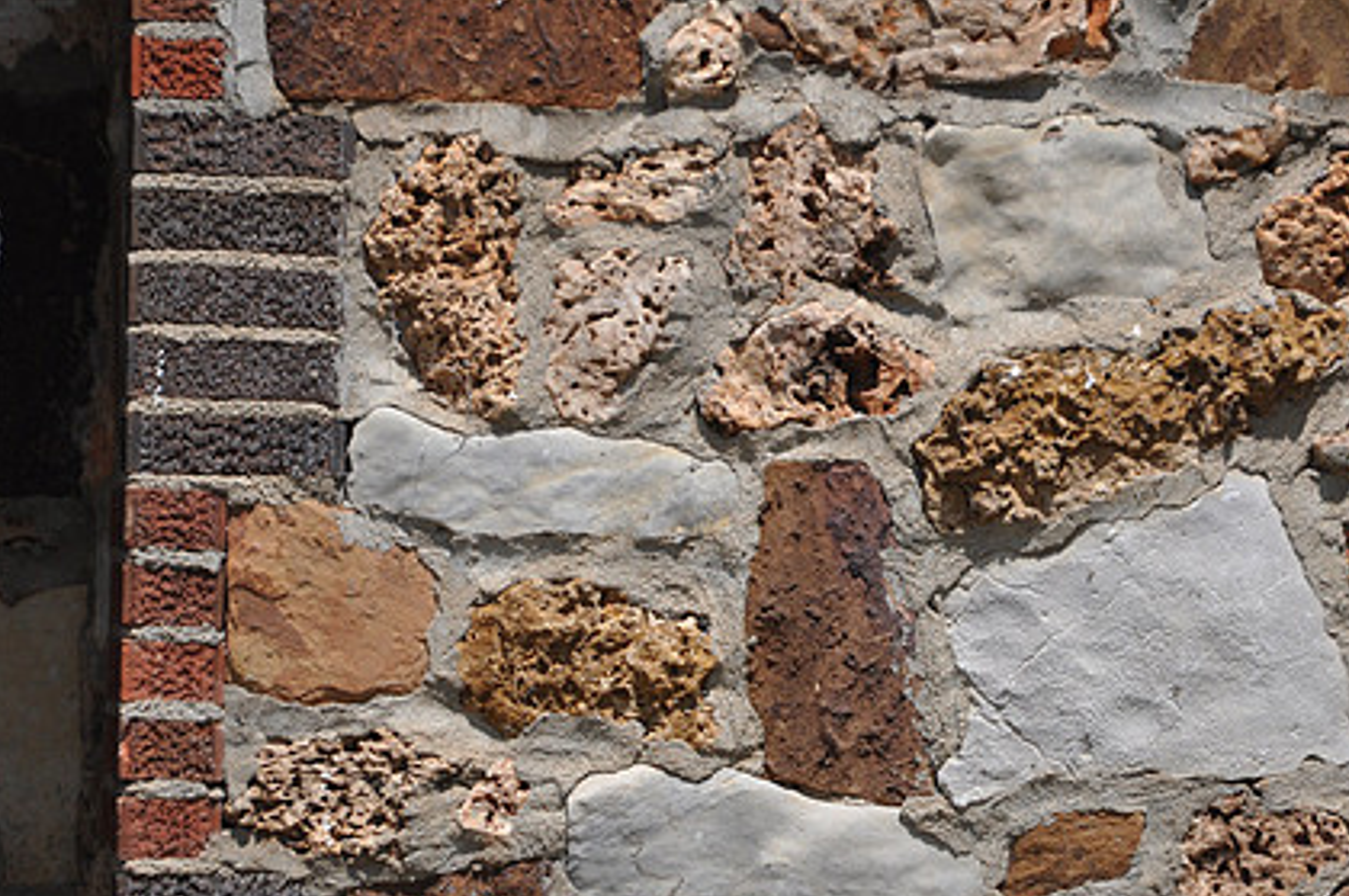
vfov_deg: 2.2
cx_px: 864
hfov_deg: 3.3
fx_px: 23280
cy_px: 580
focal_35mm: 622
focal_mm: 300
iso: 400
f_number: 6.3
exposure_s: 1/1000
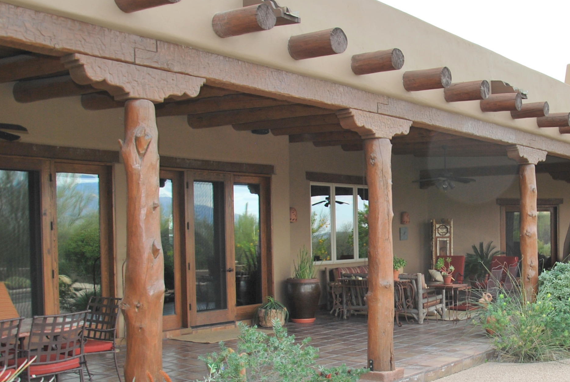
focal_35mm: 42
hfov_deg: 44.6
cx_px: 433
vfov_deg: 31.8
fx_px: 666
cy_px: 254
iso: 100
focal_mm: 18
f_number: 5.6
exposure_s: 1/200
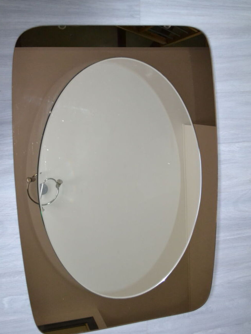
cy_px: 169
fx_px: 416
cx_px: 125
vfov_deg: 43.8
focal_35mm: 43
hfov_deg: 33.6
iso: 2500
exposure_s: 1/60
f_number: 4.2
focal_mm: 26
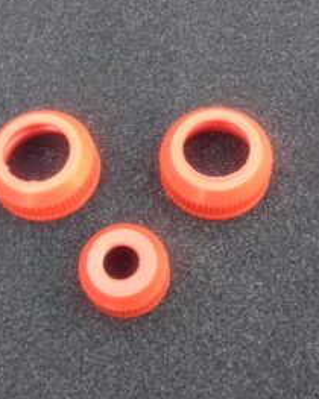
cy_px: 184
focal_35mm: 52
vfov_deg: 36.0
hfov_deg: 29.1
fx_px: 614
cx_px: 158
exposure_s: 1/24
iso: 64
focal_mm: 4.28
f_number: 2.4
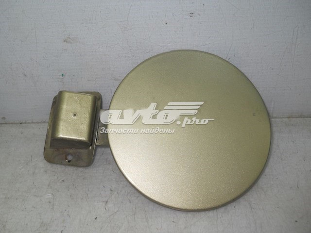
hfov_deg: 45.8
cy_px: 116
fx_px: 368
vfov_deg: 35.1
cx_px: 156
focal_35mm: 41
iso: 80
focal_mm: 6.72
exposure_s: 1/60
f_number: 5.5
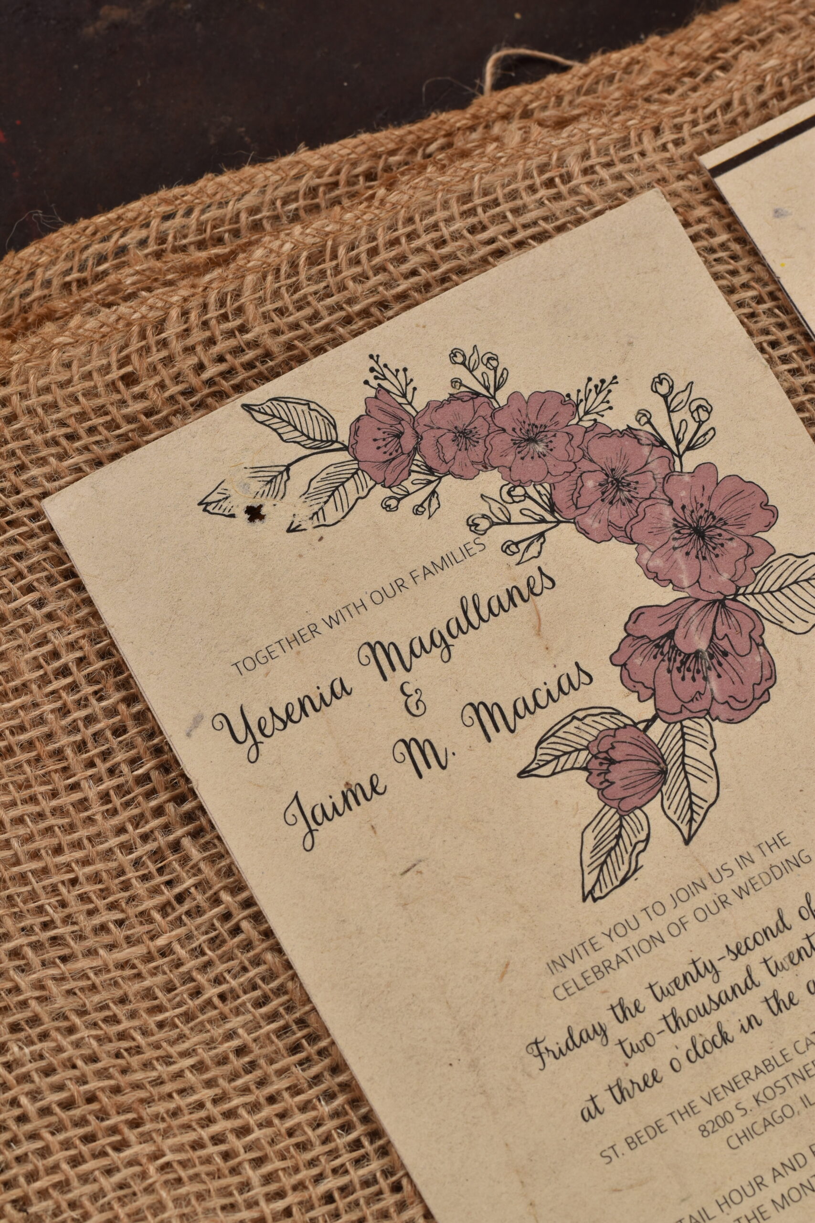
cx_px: 408
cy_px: 612
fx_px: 2546
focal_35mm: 75
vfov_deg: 27.0
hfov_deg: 18.2
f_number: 9
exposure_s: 1/80
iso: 200
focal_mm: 50
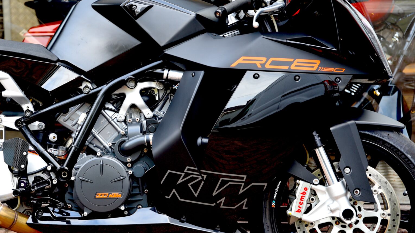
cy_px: 112
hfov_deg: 17.4
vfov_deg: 9.9
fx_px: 1354
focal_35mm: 123
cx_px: 117
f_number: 3.5
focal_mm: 70
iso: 200
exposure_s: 1/60
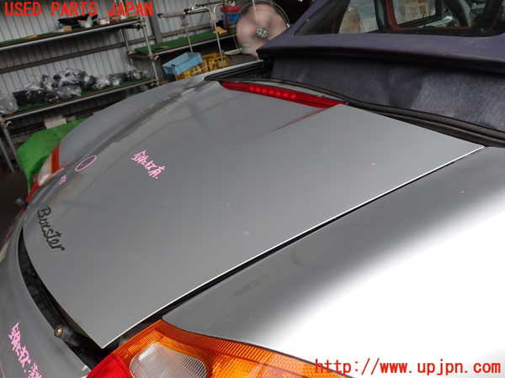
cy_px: 189
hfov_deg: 60.0
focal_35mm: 30
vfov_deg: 46.8
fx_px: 438
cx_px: 252
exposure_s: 1/200
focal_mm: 5.4
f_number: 3.2
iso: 100
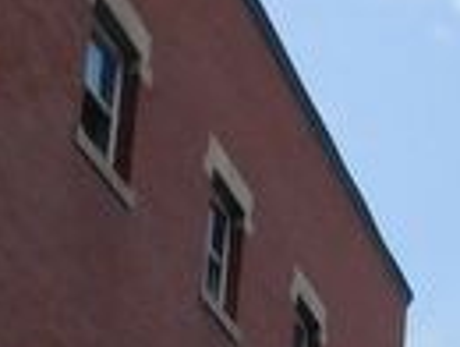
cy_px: 655
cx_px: 832
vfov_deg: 9.9
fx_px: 1877
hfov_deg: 12.7
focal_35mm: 141
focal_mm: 4
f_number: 6
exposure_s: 1/400
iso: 125
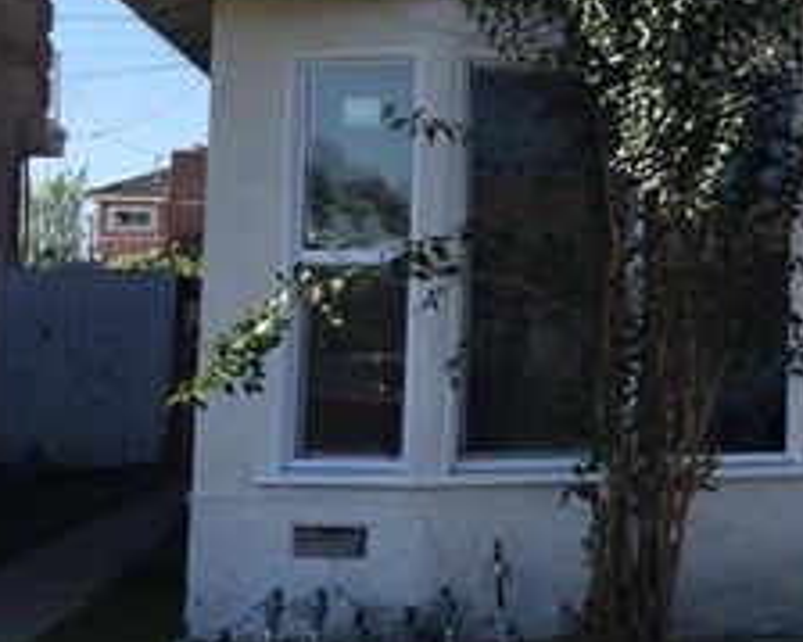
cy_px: 204
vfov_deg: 18.9
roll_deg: +0.0
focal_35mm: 81
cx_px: 1068
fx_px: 1924
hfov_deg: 21.2
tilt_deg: +3.6
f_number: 2.2
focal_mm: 4.15
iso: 32
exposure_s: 1/1199
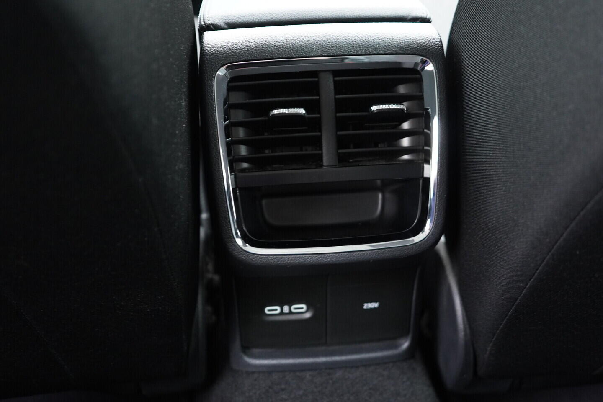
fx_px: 603
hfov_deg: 53.1
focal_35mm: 36
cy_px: 201
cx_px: 302
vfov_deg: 36.9
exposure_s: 1/40
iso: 2000
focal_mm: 24
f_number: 2.8
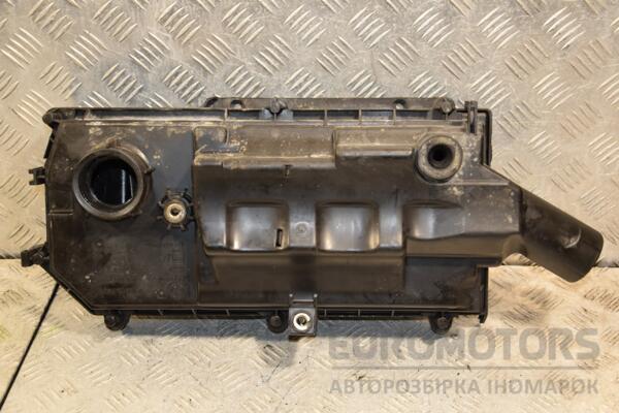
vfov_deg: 23.8
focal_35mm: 57
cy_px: 206
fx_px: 980
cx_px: 310
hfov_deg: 35.1
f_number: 5
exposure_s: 1/125
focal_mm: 38
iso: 800
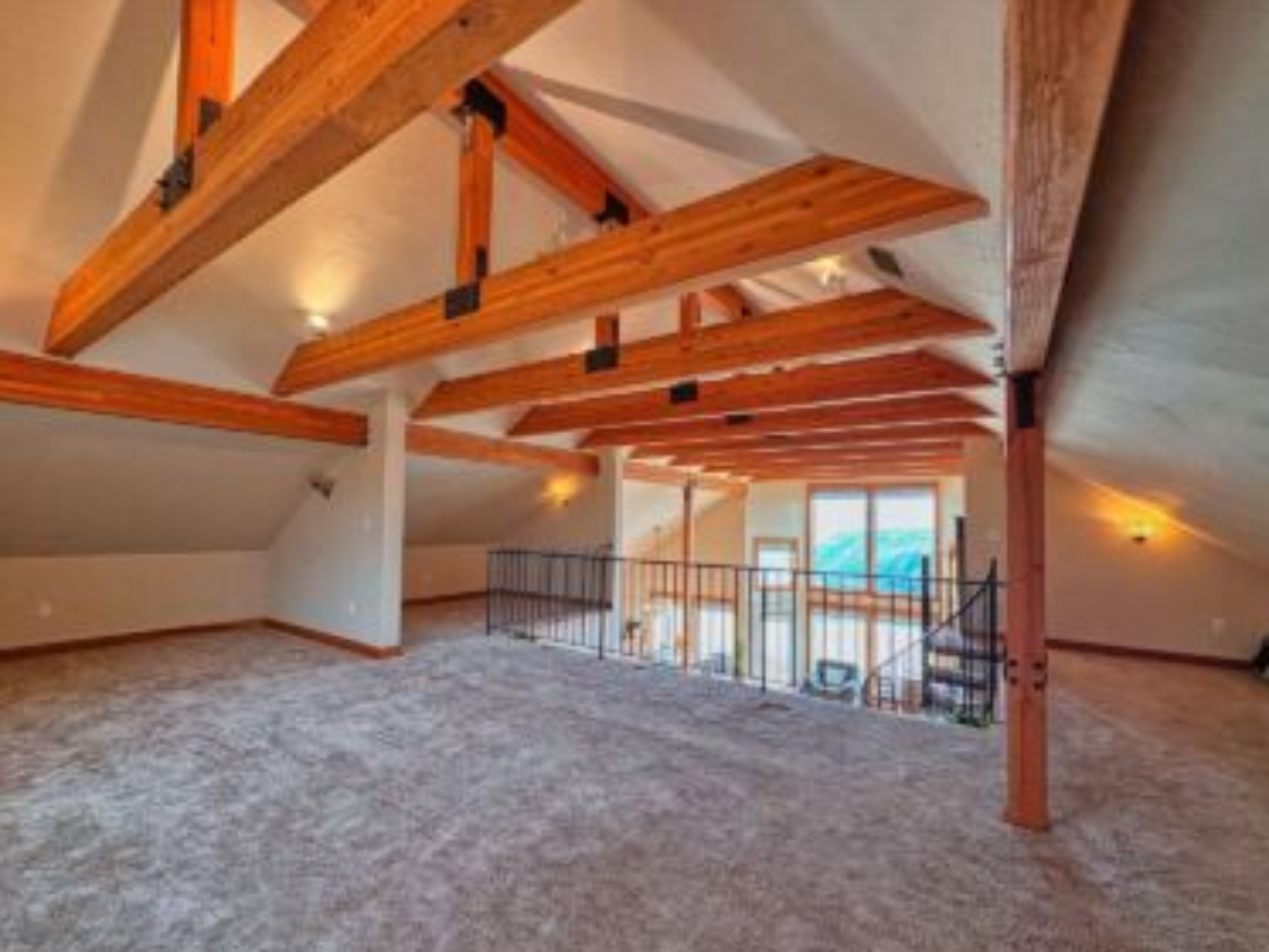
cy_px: 503
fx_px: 550
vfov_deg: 81.7
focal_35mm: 15
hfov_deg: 98.1
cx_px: 623
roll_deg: -1.4
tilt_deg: +2.0
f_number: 2.2
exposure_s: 1/120
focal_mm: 2.2
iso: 100
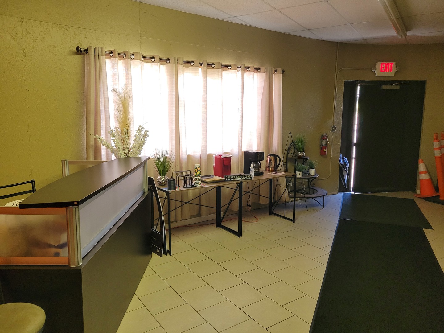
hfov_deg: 67.3
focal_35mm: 26
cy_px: 166
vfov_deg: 53.1
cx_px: 222
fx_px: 333
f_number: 1.8
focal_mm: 5.4
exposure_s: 1/120
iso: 320
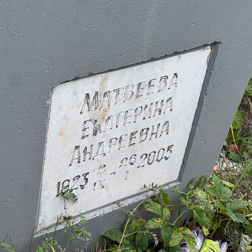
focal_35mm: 92
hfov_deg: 18.9
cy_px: 126
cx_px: 152
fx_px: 758
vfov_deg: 18.9
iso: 32
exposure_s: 1/129
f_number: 2.8
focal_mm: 9
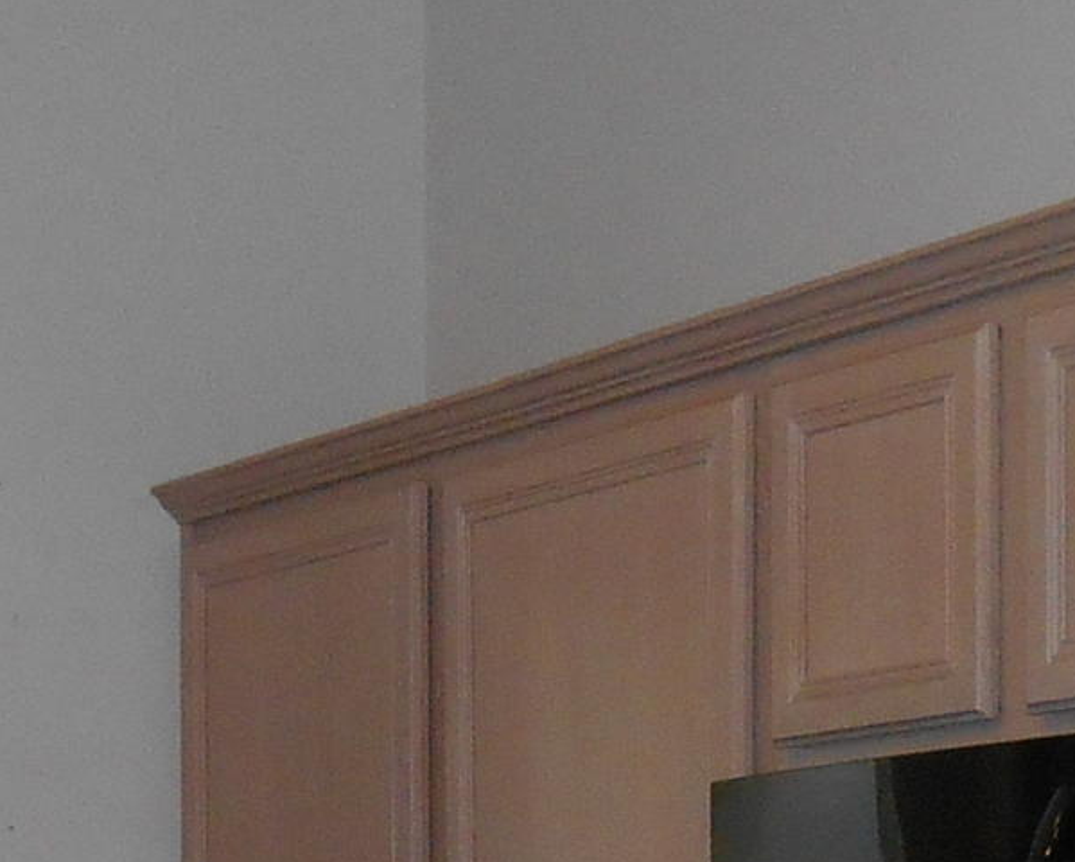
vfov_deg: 11.6
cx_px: 420
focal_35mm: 127
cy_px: 1324
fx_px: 4043
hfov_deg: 15.1
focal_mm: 4.7
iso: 250
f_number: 3.4
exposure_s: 1/25
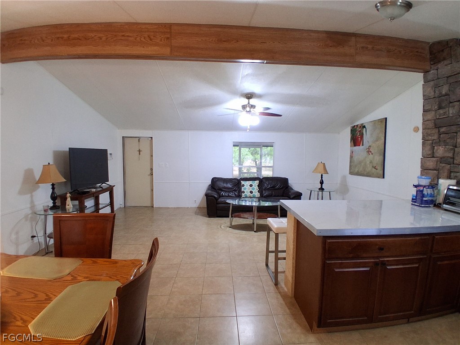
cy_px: 172
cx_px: 230
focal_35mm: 17
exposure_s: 1/40
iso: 250
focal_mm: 1.4
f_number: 2.2
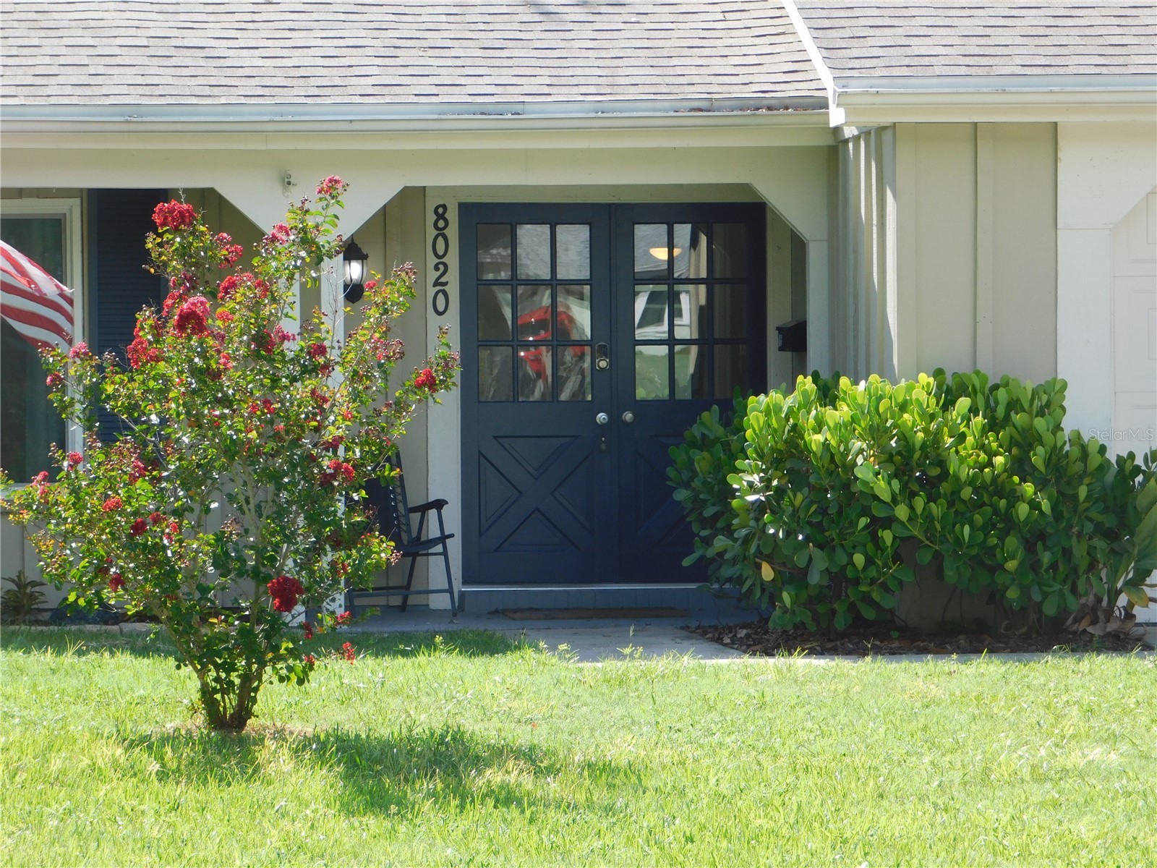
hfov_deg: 14.7
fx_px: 4479
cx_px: 578
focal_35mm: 134
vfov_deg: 11.1
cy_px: 434
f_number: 5
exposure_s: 1/200
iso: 125
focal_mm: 23.7
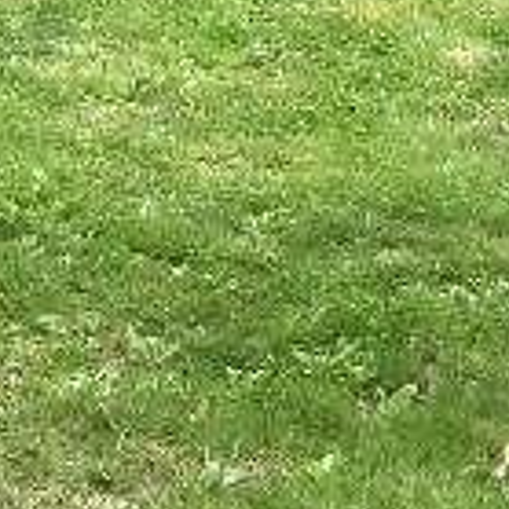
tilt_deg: -0.9
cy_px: -538
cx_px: -92
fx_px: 2462
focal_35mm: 148
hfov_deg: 11.6
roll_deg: +0.6
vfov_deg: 10.7
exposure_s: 1/989
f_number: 2.2
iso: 32
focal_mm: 4.15
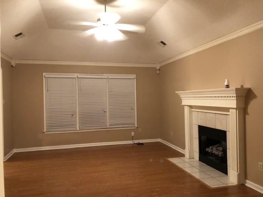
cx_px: 132
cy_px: 98
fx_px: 213
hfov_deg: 63.4
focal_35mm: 28
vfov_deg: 49.7
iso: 80
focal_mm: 4
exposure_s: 1/5
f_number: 1.8
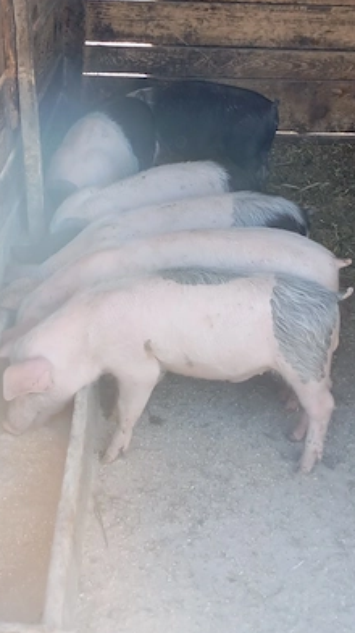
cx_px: 168
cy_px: 316
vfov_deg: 34.4
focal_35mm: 61
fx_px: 1023
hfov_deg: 19.7
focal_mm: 4.27
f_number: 1.8
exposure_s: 1/50
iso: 170
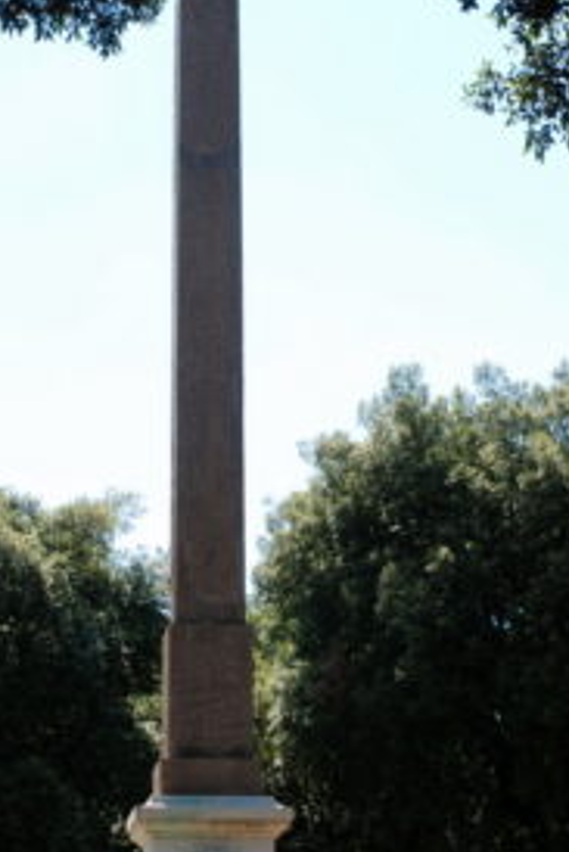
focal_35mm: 85
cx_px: 219
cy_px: 498
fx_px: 2010
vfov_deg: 23.9
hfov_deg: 16.1
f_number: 11
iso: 100
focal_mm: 31
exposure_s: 1/60
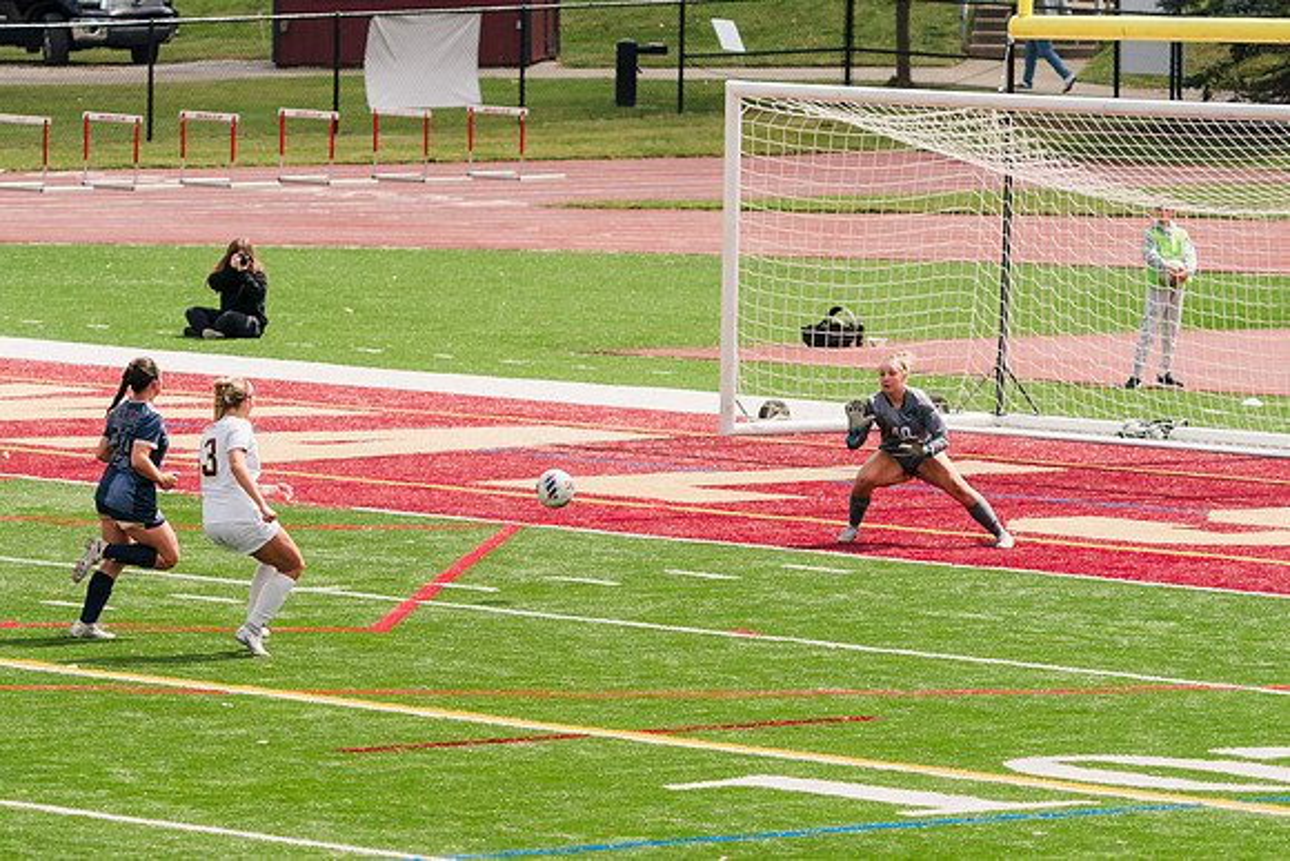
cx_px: 491
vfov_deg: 5.0
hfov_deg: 7.5
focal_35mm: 275
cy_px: 526
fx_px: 9851
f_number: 5.6
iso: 320
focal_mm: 200
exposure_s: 1/1600
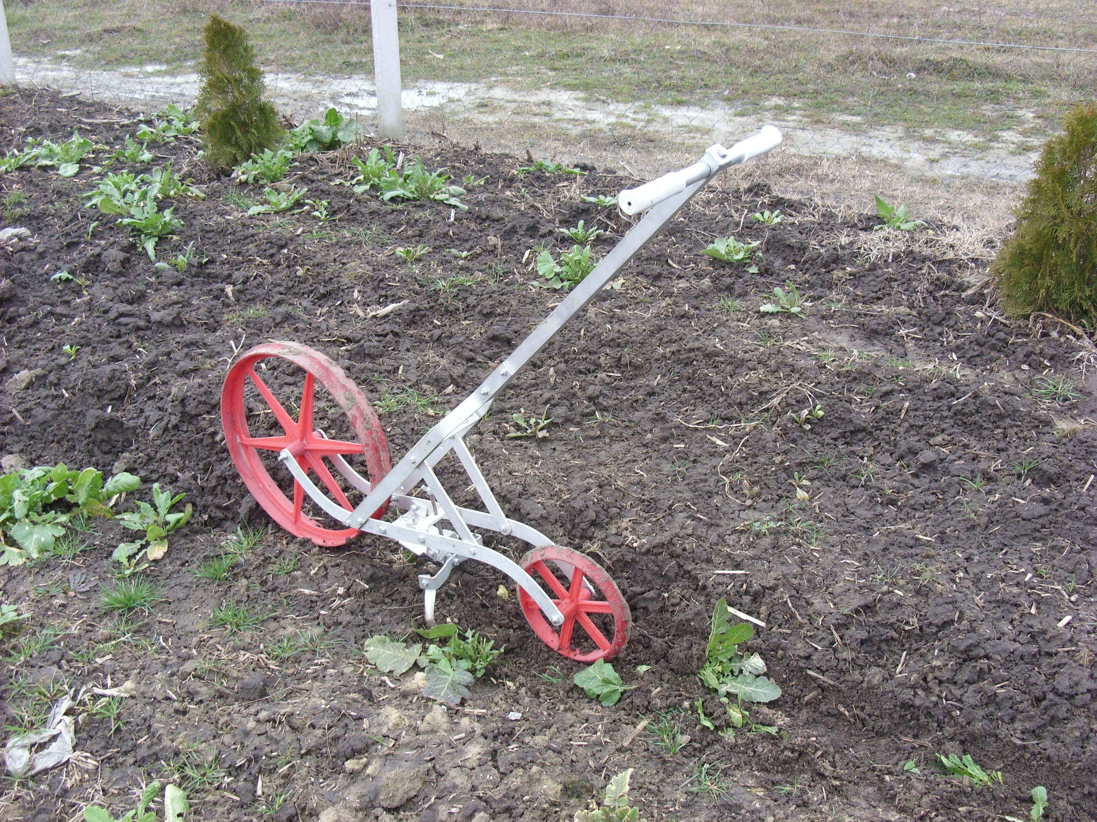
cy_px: 411
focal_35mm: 38
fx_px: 1204
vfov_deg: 37.7
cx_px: 548
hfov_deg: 49.0
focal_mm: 6.3
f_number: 2.8
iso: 50
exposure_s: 1/74
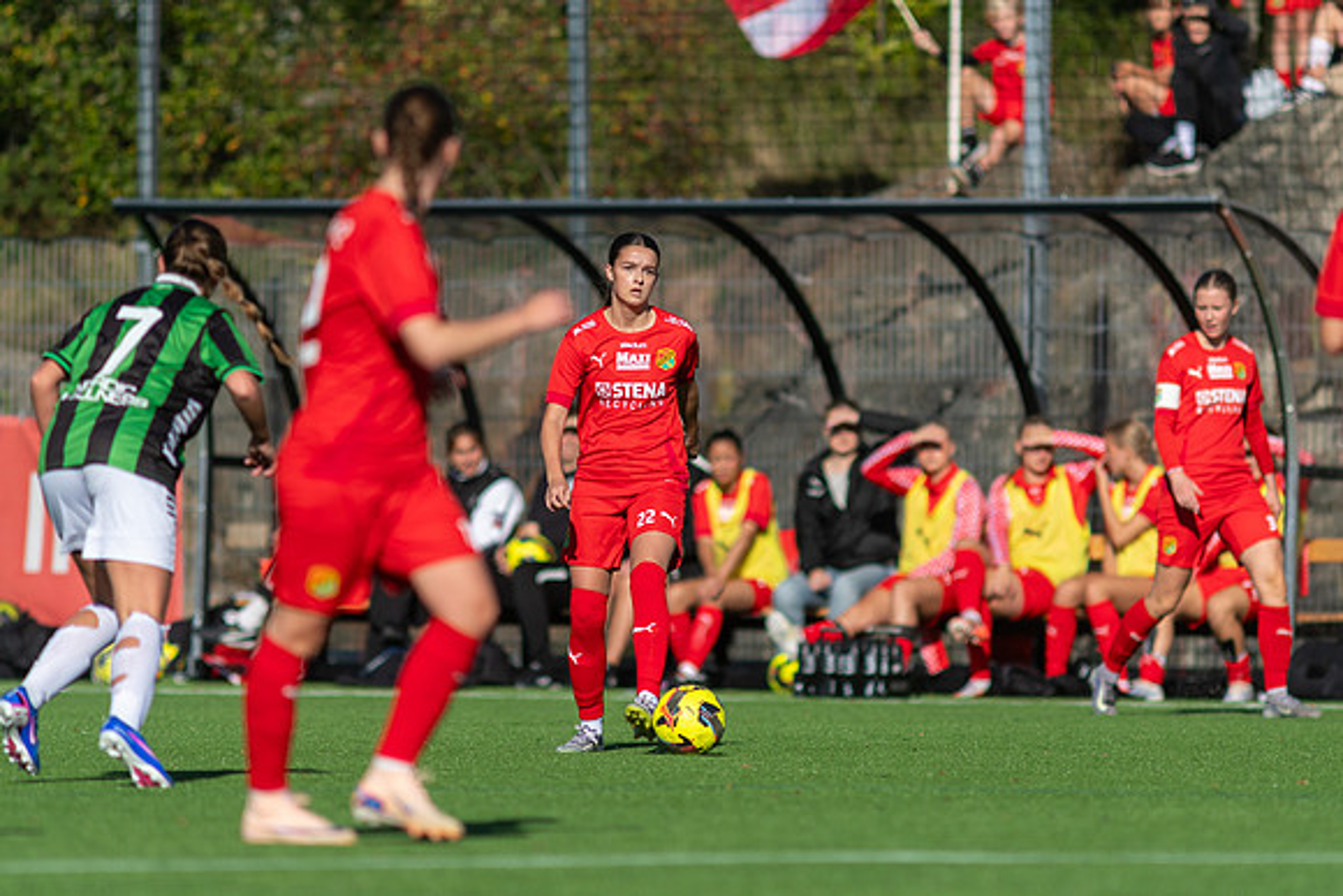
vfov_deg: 2.9
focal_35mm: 470
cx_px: 672
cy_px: 448
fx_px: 17530
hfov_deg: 4.4
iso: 100
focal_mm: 300
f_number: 2.8
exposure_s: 1/2500
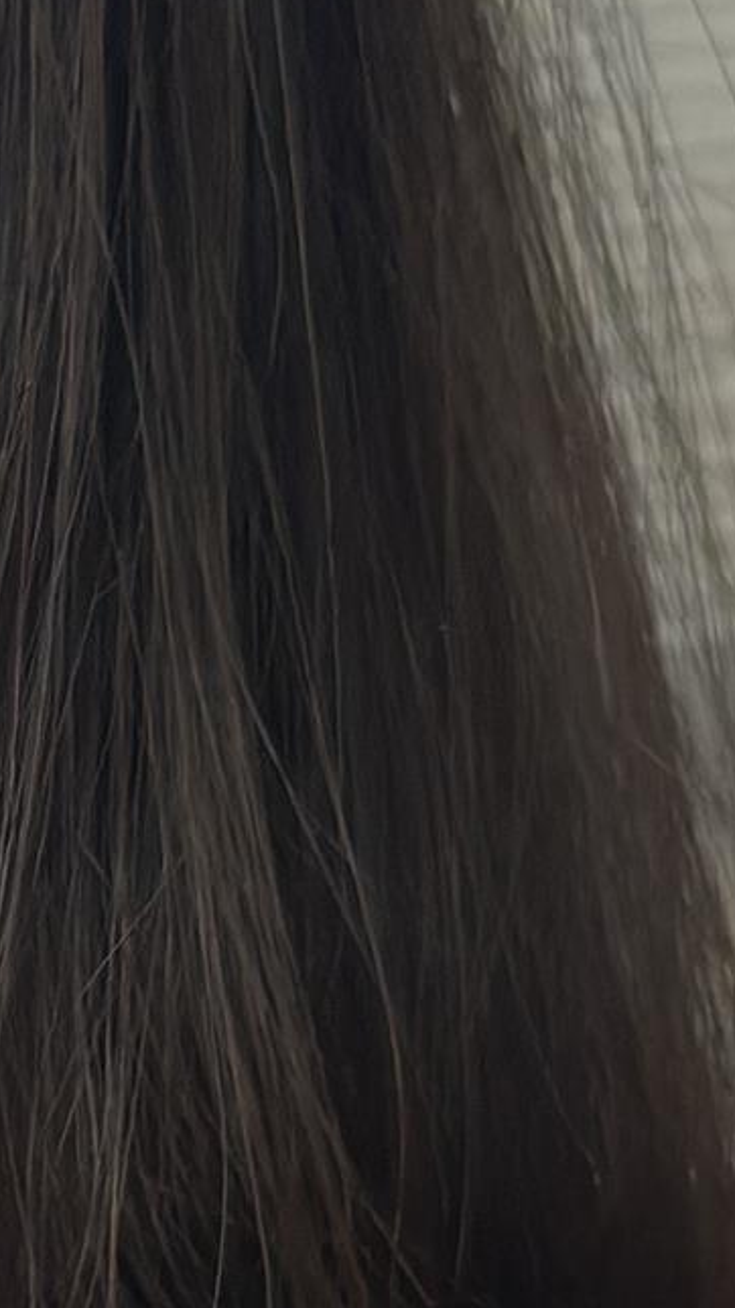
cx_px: -81
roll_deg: +4.3
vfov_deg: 16.2
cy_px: 1243
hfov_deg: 9.2
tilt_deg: -8.8
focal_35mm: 130
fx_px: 4507
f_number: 1.78
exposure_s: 1/40
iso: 500
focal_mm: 6.86
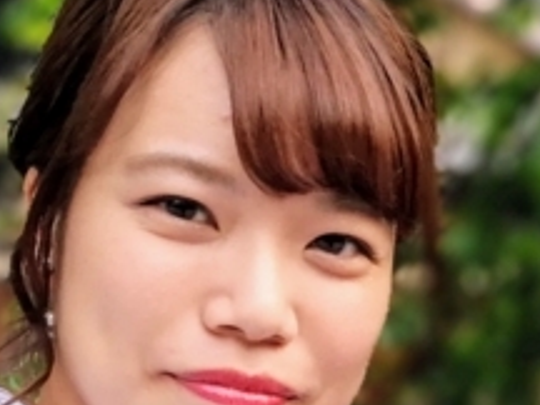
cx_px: 472
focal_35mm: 128
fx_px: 1997
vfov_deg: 11.1
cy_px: 625
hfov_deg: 15.2
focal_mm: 3.95
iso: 160
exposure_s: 1/40
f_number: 2.2
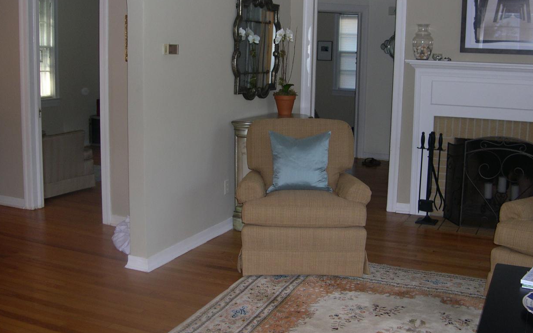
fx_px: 610
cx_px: 261
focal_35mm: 42
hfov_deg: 47.2
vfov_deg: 30.5
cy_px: 148
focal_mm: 8
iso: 186
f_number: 2.8
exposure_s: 1/60
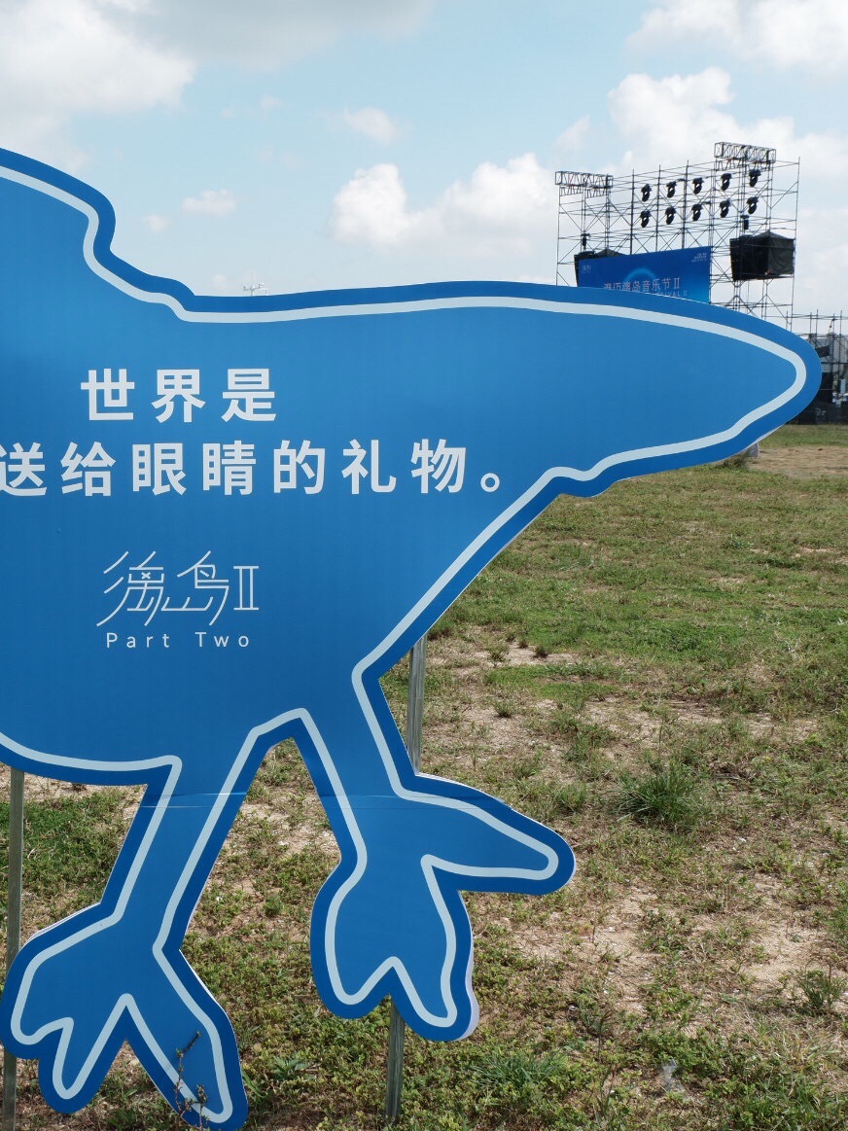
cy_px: 561
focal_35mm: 47
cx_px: 179
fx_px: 1535
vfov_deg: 40.4
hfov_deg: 30.2
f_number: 8
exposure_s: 1/400
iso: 200
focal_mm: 21.1
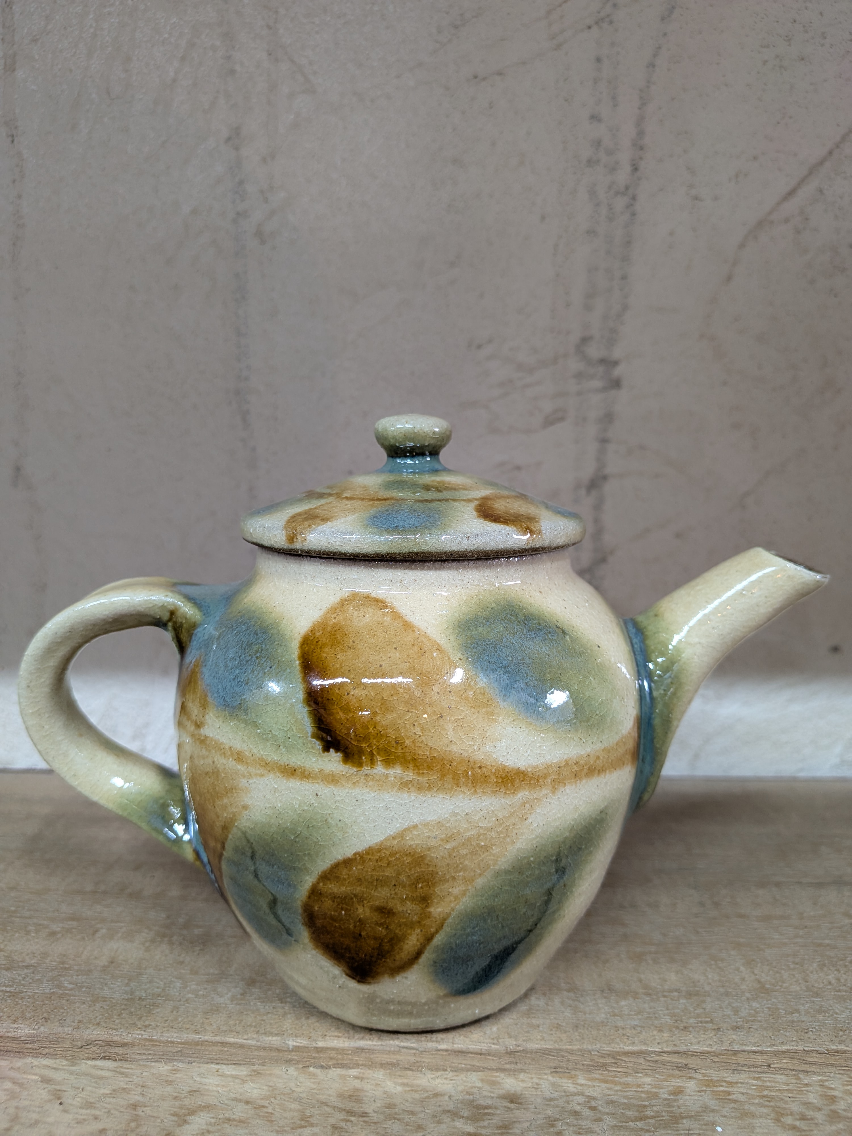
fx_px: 788
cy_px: 568
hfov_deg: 56.8
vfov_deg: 71.6
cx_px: 426
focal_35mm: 24
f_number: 1.7
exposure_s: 1/24
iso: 60
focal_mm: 4.53
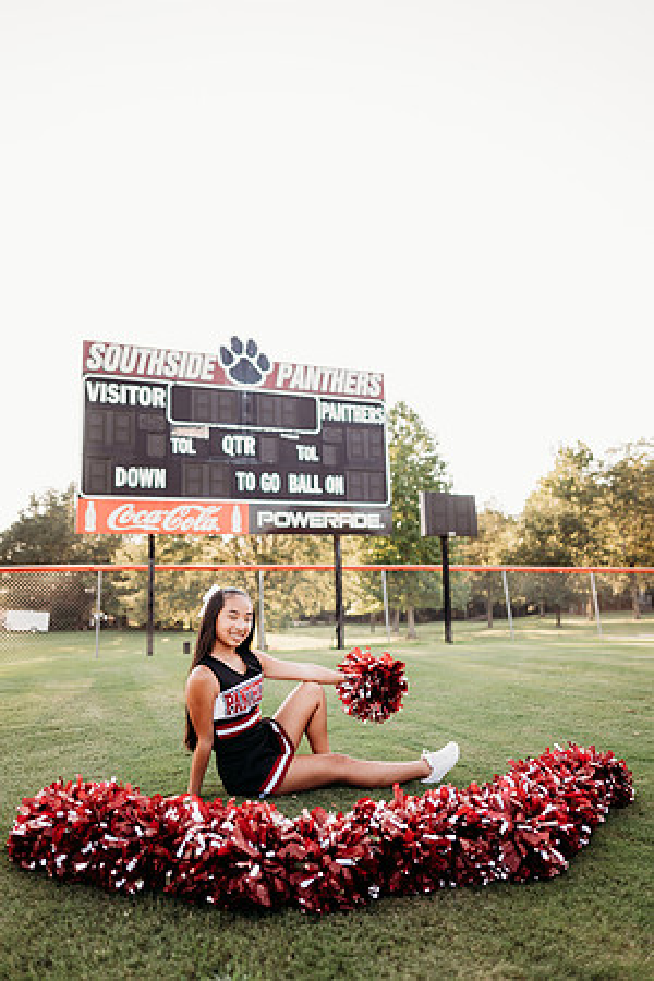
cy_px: 490
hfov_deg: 53.1
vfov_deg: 73.7
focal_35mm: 24
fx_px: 654
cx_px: 327
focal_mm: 24
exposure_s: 1/500
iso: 125
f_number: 2
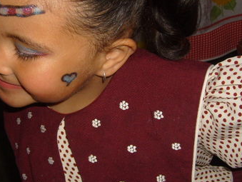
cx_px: 94
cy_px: 76
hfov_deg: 29.3
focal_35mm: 66
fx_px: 462
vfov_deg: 22.3
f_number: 2.8
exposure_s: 1/45
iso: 100
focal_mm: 5.8
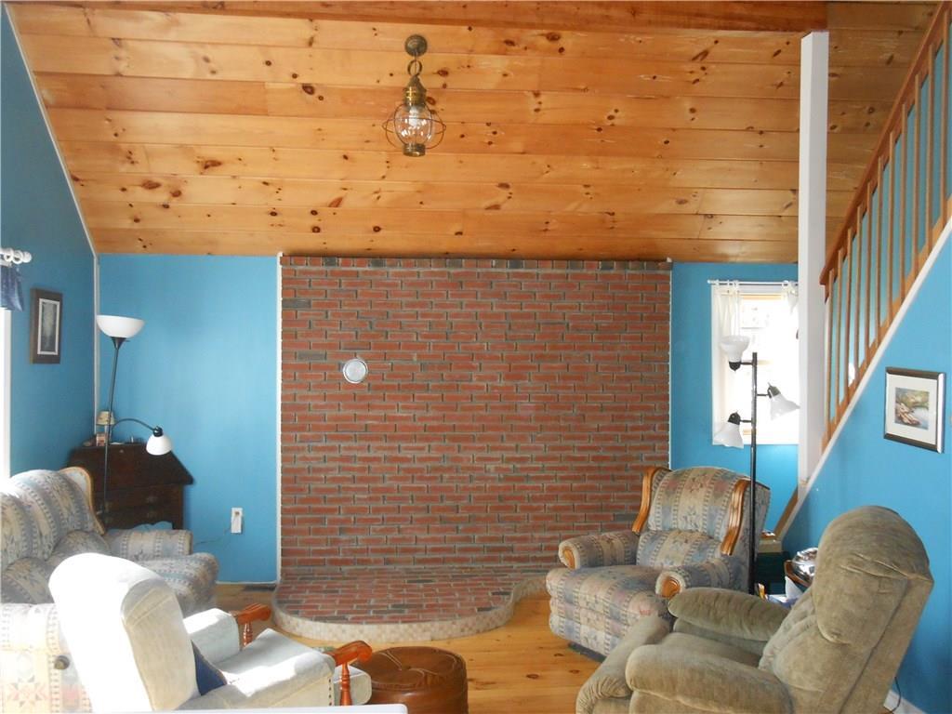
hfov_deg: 60.0
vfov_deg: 46.8
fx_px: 825
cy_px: 357
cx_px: 476
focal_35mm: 30
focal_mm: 5.3
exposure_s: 1/25
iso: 500
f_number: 3.8
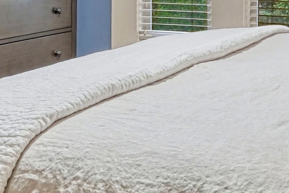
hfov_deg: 25.3
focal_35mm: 80
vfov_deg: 16.3
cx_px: 177
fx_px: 642
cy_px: -44
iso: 800
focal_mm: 14
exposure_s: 1/8
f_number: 8
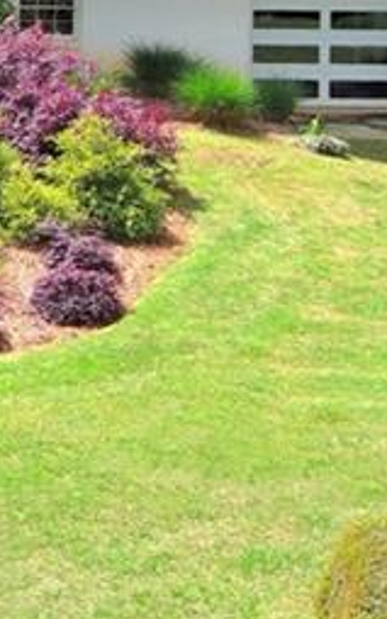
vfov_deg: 16.6
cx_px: -292
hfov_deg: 10.4
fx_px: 2006
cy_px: -172
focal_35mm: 119
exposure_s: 1/714
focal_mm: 10.57
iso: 100
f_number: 2.8
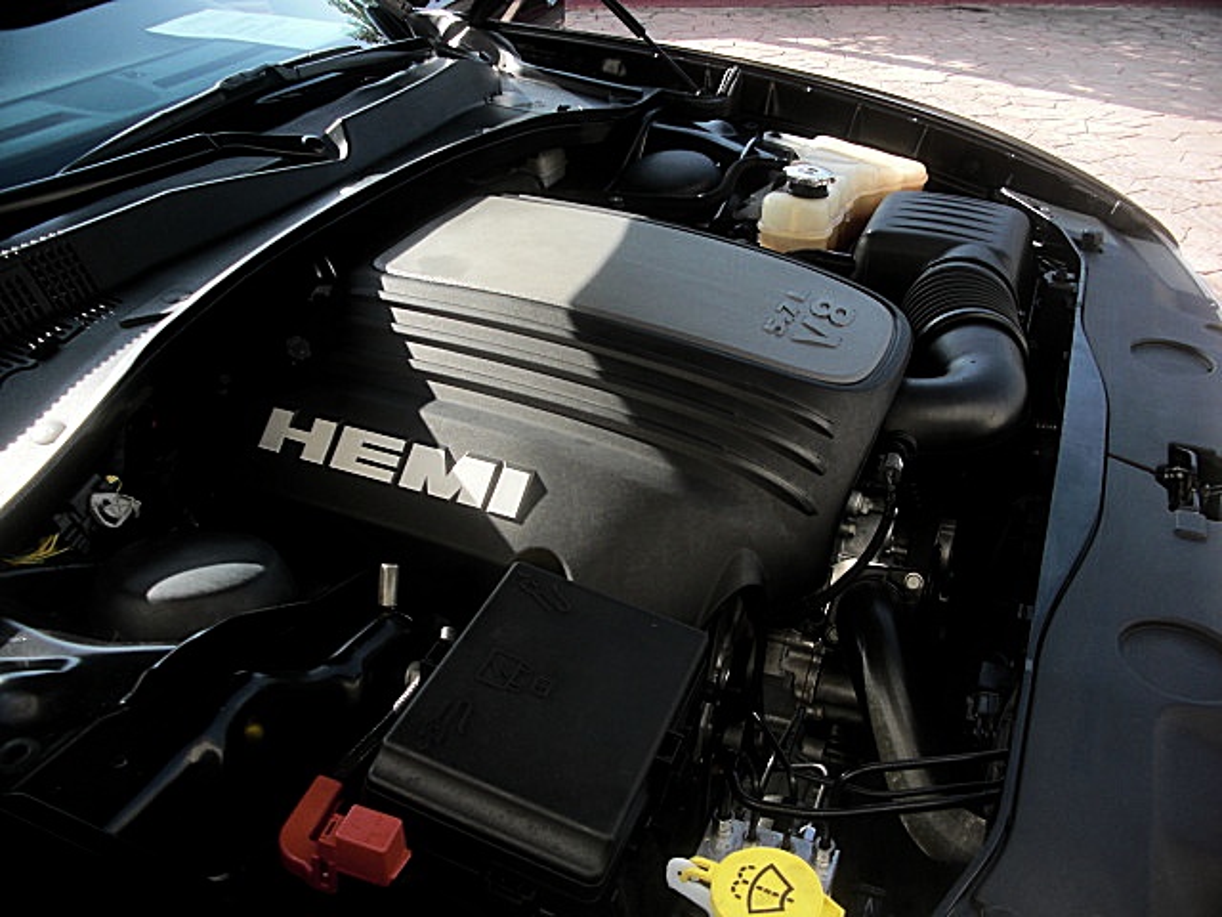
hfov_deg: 51.4
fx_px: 1271
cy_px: 458
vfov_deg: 39.7
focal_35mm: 36
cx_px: 611
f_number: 2.8
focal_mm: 6.3
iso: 50
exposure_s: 1/160
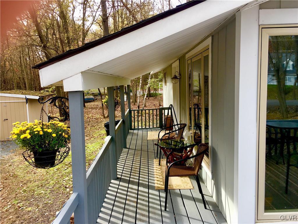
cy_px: 112
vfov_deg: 48.2
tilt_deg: -5.1
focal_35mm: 29
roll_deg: +1.3
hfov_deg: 61.7
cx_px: 149
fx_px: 250
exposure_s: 1/120
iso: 25
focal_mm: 4.15
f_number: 2.2
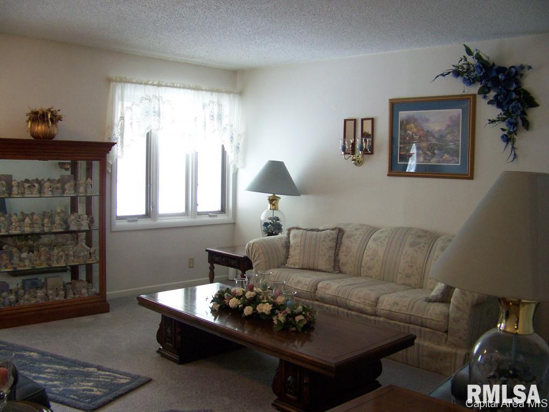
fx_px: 571
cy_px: 206
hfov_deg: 51.3
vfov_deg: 39.7
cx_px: 274
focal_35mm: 36
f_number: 2.8
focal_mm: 5.85
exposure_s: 1/30
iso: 160
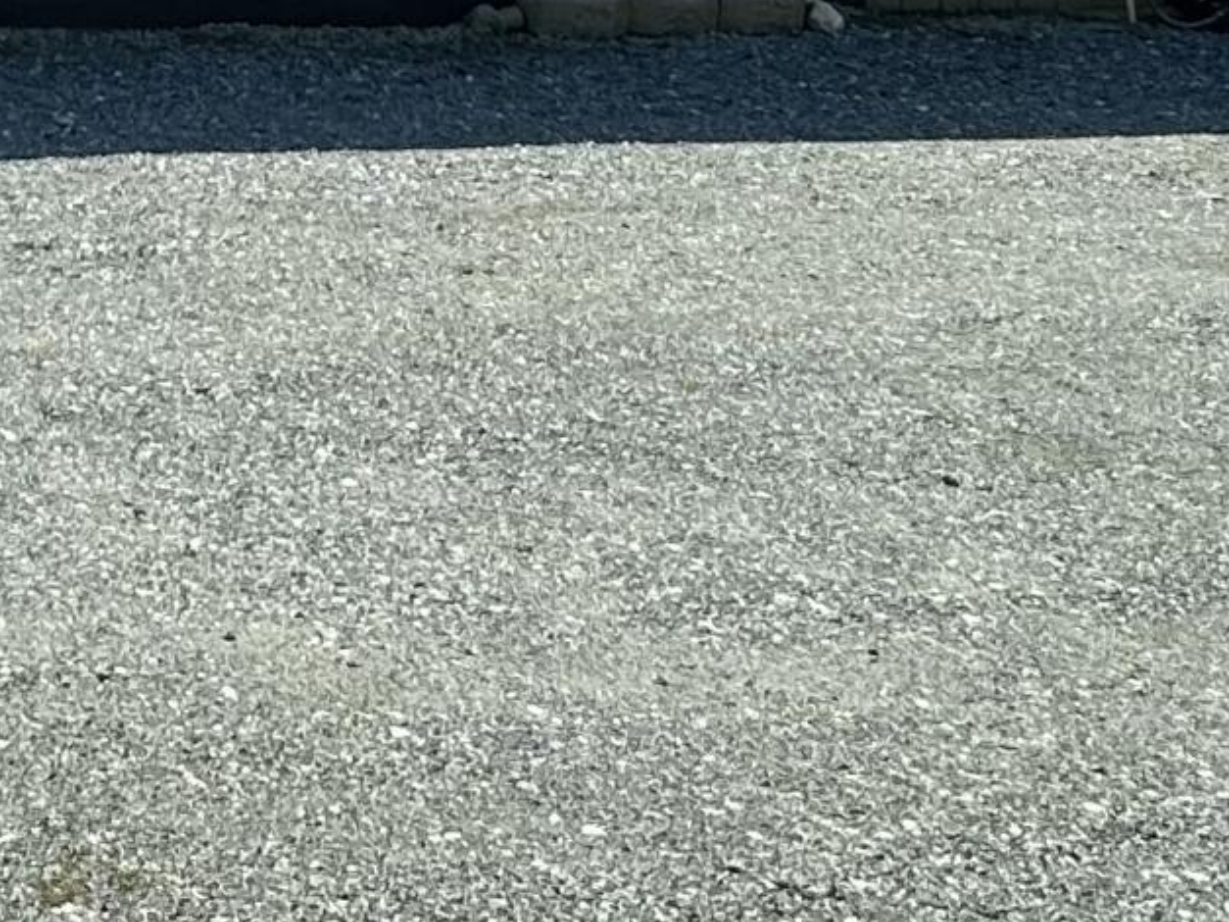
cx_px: -423
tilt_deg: +2.1
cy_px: -508
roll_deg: -1.0
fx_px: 2378
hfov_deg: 24.7
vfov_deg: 18.9
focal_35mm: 67
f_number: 2.2
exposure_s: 1/633
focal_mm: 2.22
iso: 40
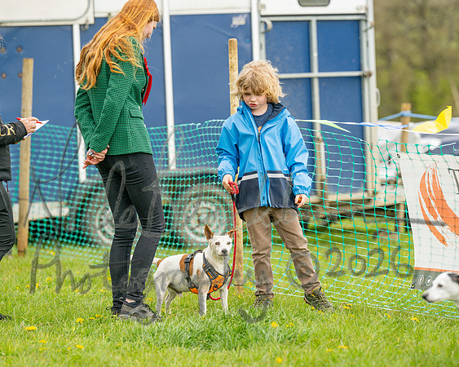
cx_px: 231
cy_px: 184
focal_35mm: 186
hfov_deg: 10.4
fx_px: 2523
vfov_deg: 8.3
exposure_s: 1/1600
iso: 400
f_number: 4
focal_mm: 165
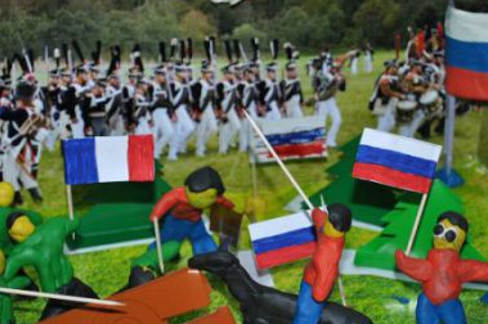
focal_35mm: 111
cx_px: 246
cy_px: 195
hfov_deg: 18.4
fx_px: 1503
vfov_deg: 12.3
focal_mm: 40
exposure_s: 1/60
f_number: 5.3
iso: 200
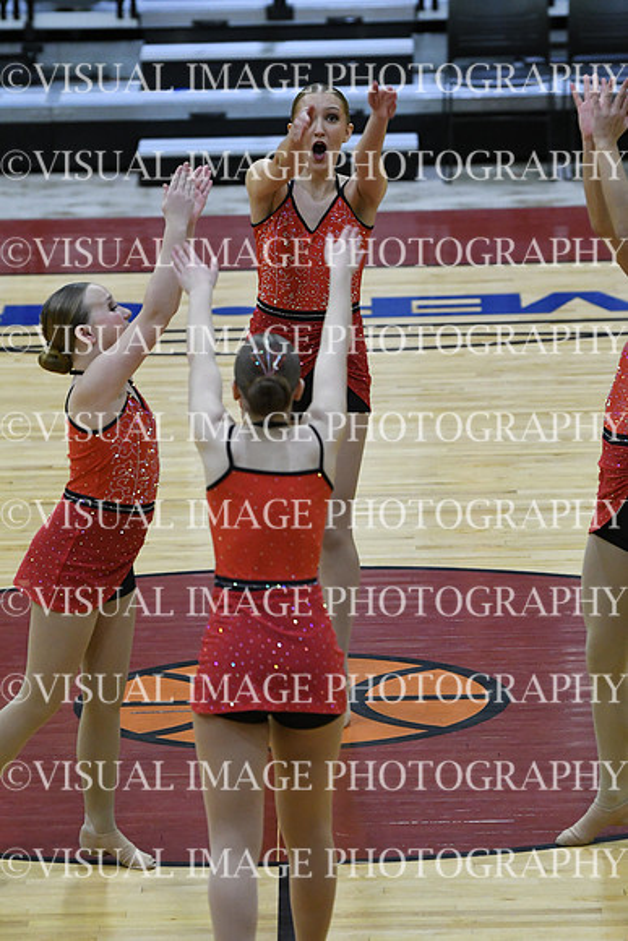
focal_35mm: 240
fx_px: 6276
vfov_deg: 8.6
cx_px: 314
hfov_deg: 5.7
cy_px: 470
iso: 5000
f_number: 4
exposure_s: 1/500
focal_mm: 160
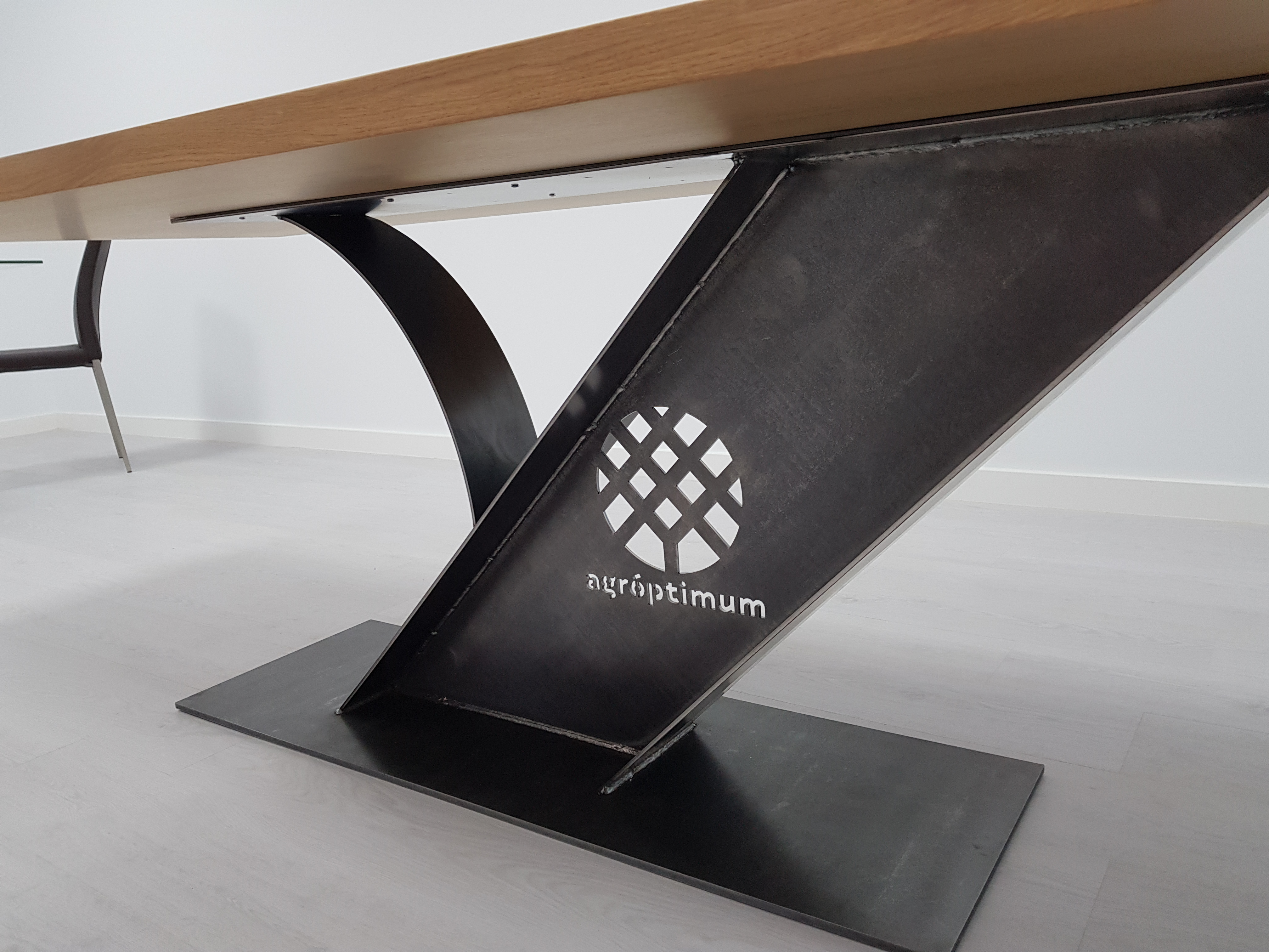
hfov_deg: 67.3
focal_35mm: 26
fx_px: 953
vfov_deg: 53.1
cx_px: 634
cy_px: 476
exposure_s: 1/50
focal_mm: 4.2
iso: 125
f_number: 1.7
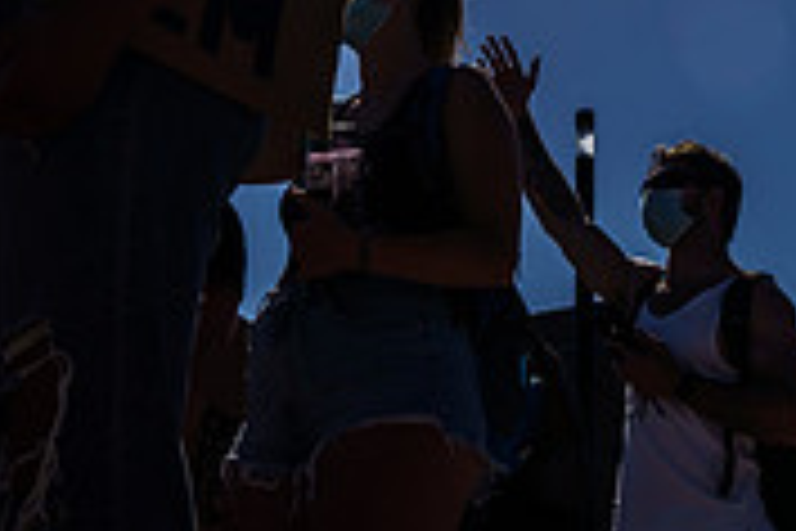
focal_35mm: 89
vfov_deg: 14.9
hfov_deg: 22.4
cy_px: -70
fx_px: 1968
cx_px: 679
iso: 200
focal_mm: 27.2
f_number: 13
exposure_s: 1/1250
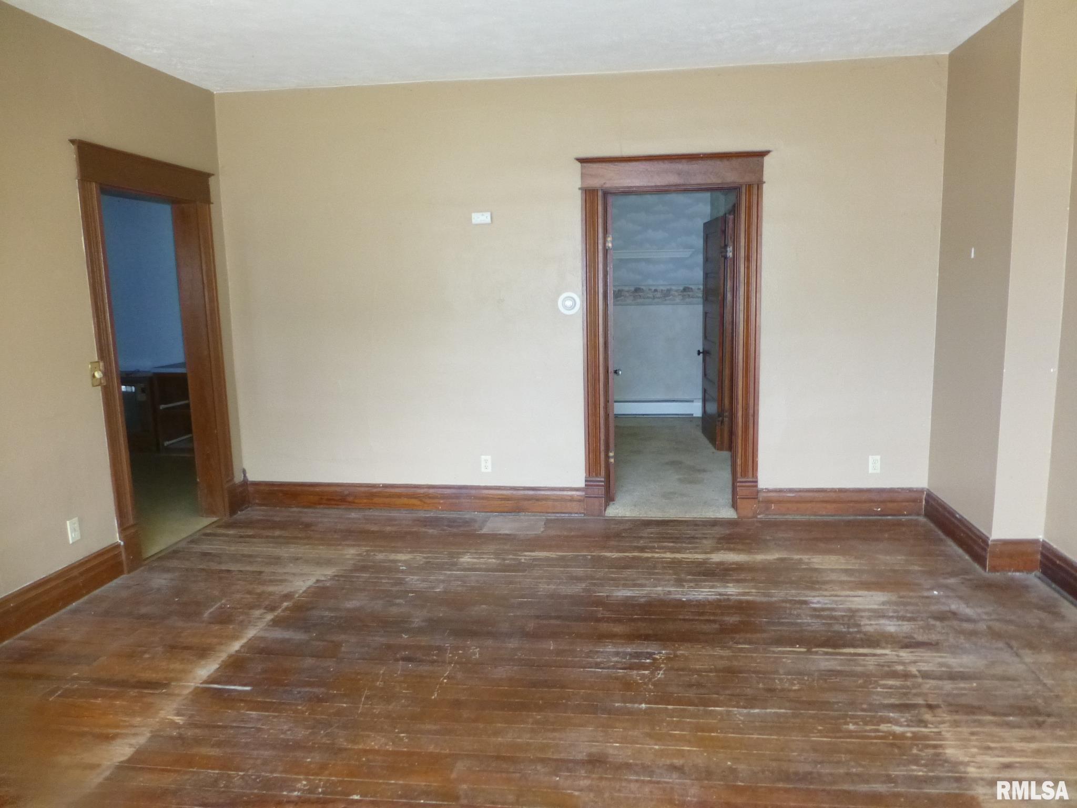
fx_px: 747
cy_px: 404
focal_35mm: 24
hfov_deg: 71.6
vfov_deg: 56.8
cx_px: 538
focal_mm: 4.3
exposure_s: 1/60
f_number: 3.3
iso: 400
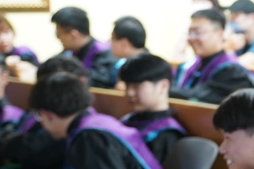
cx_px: 522
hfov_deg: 9.9
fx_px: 1348
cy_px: 178
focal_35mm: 191
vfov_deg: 7.2
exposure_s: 1/50
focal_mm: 43
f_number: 2.8
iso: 1600
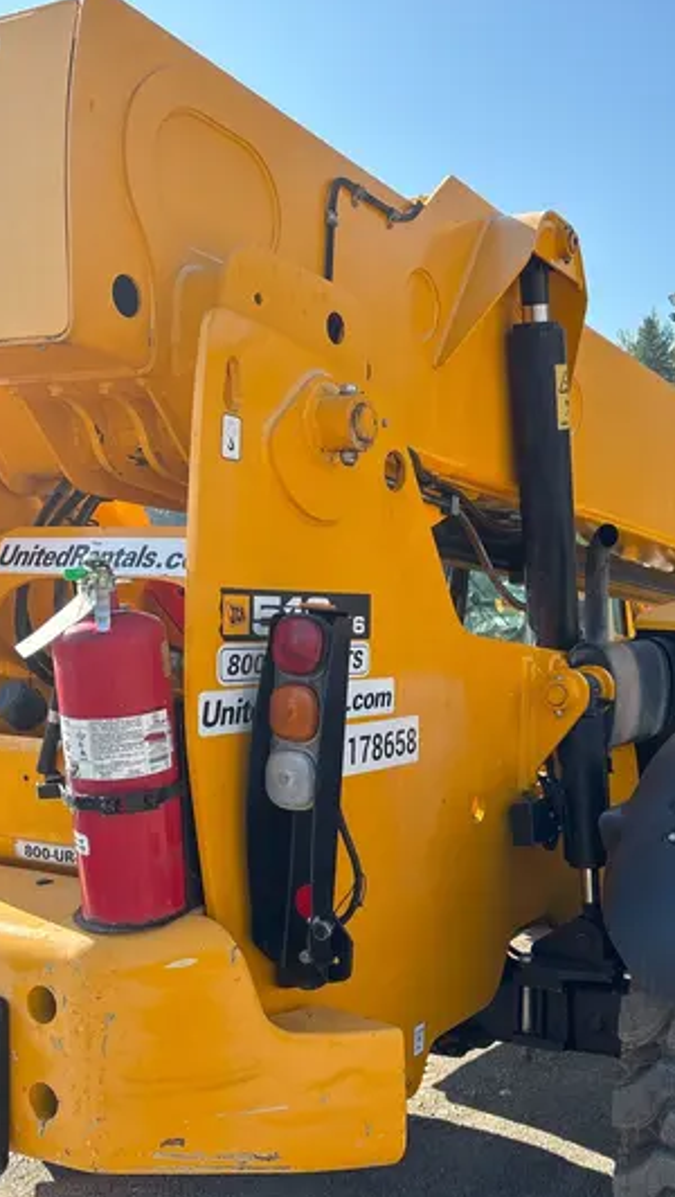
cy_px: 703
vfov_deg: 51.3
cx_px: 502
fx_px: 1239
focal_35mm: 39
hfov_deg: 30.0
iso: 50
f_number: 1.6
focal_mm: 5.96
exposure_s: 1/1233
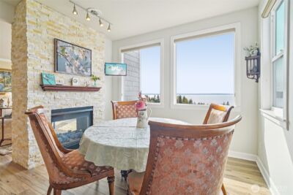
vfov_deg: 73.8
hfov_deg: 96.7
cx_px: 146
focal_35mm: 16
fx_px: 130
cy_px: 98
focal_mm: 16
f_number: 8
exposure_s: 1/640
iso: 1600
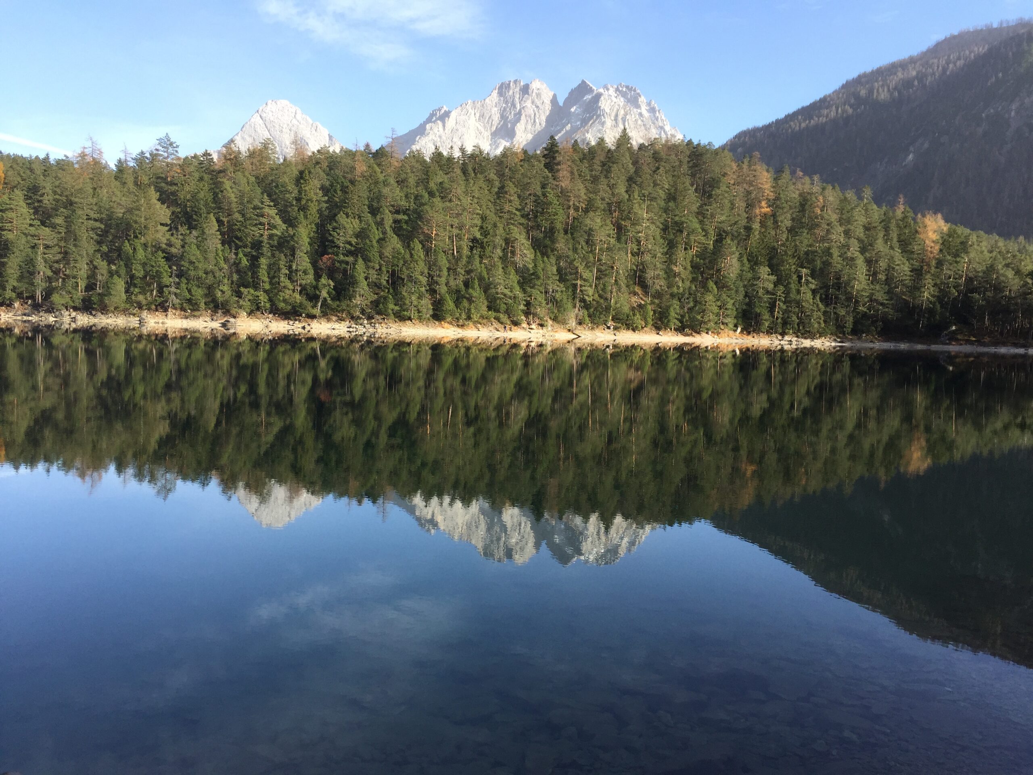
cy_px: 388
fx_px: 865
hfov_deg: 61.7
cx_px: 516
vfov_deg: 48.2
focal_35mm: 29
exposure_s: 1/573
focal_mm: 4.15
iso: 32
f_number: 2.2
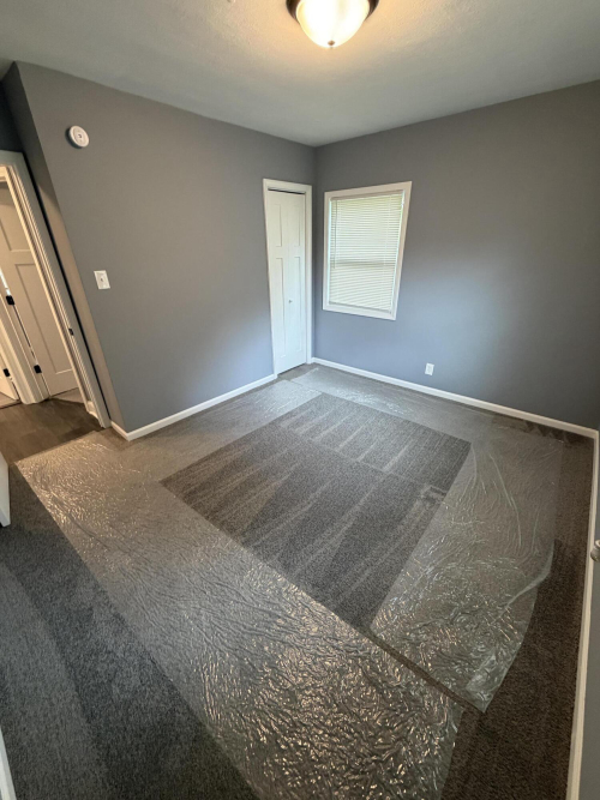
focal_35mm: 14
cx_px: 300
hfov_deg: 85.7
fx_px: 324
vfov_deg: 102.1
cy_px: 400
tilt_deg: -27.3
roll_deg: +0.9
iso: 320
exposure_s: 1/60
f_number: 2.2
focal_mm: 2.22
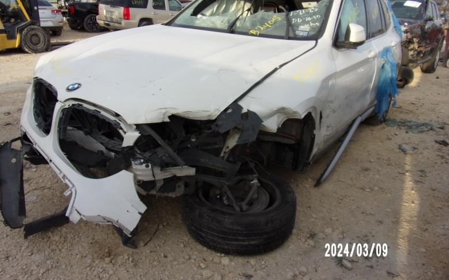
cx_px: 226
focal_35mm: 26
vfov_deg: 47.4
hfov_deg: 70.4
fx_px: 318
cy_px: 116
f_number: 3.3
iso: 80
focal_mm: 4.3
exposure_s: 1/320
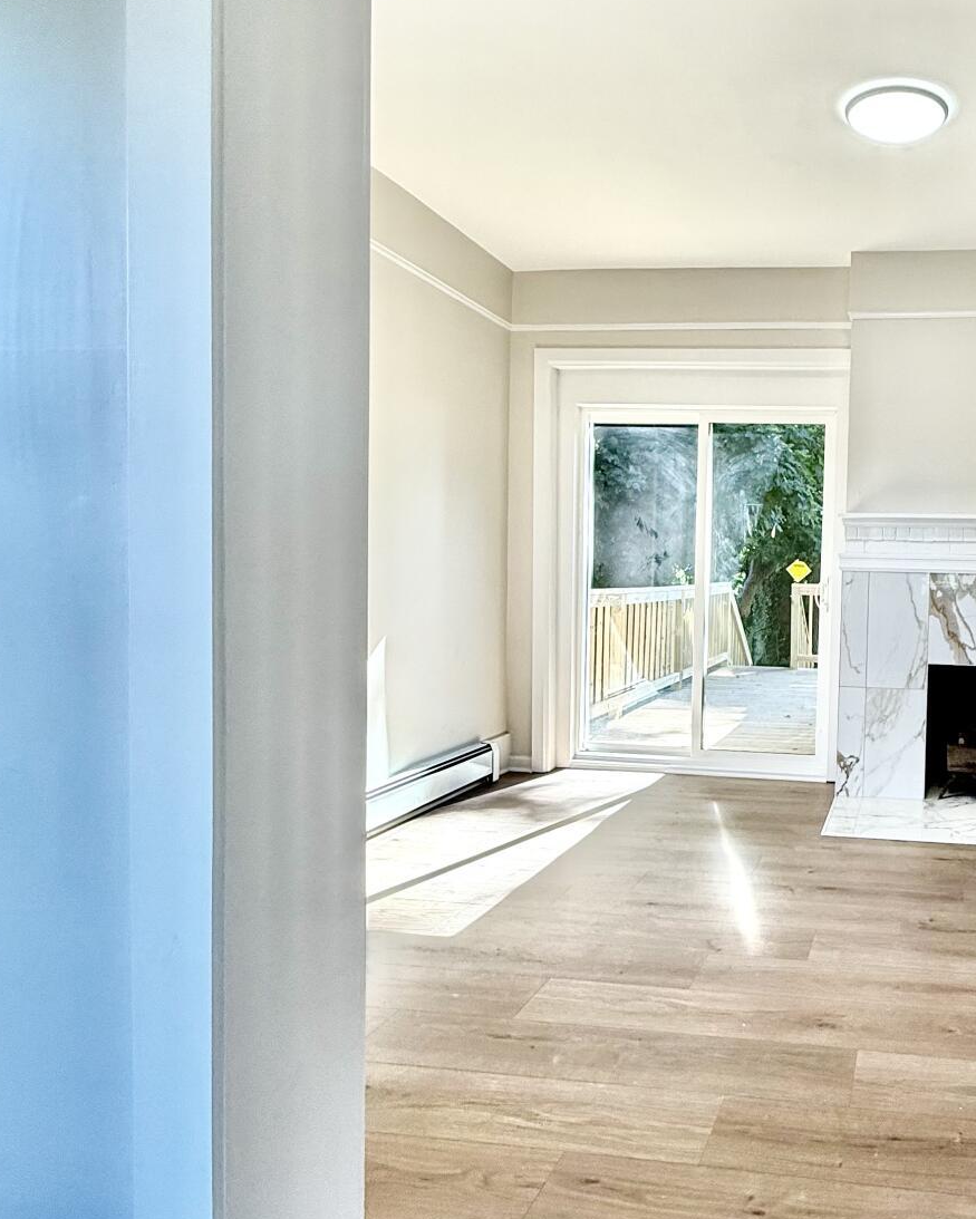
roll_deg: -1.6
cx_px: 822
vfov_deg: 68.1
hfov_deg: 52.0
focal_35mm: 25
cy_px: 617
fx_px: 902
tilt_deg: -1.8
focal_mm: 2.22
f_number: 2.2
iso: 100
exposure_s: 1/120
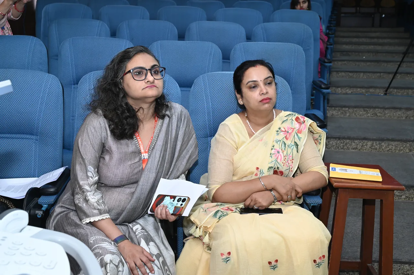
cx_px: 207
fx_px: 529
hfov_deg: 42.8
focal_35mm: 46
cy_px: 138
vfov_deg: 29.2
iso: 2500
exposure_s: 1/100
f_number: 8
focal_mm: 46
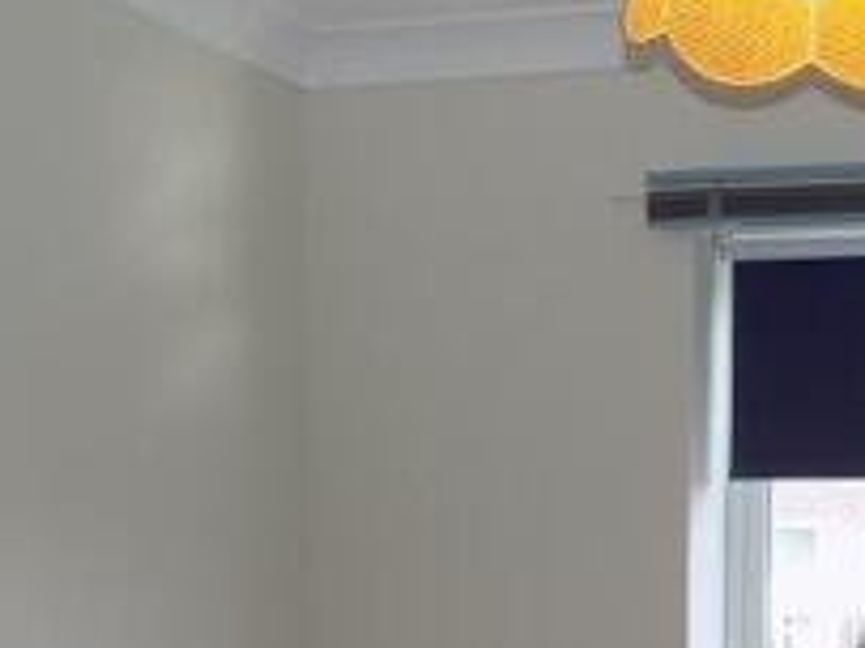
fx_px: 1648
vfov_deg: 20.9
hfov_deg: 27.7
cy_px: 752
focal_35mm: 66
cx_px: 859
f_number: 3.1
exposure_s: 1/60
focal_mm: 4
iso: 80
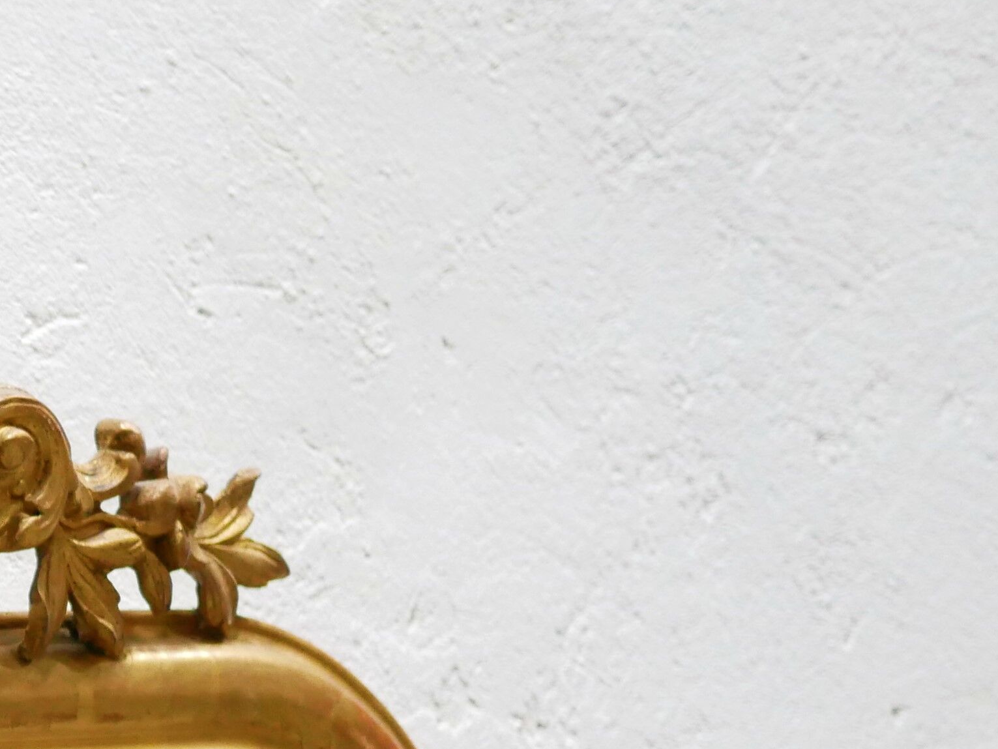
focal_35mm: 120
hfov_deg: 15.3
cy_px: 678
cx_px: -443
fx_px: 3460
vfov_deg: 12.3
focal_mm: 20
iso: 1600
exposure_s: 1/60
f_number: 1.7
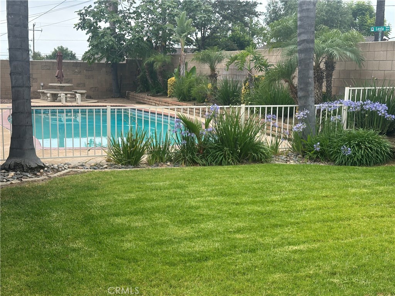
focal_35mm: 48
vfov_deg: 30.3
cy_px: 148
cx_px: 198
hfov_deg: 39.7
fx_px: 548
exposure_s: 1/1145
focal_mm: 6.86
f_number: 1.78
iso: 64
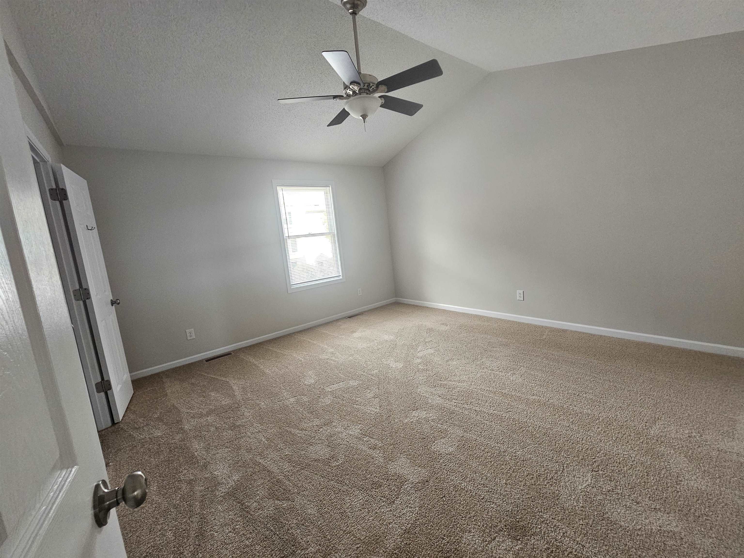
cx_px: 372
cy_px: 279
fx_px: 279
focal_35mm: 13
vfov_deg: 89.9
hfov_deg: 106.2
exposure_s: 1/60
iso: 400
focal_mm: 2.2
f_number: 2.2
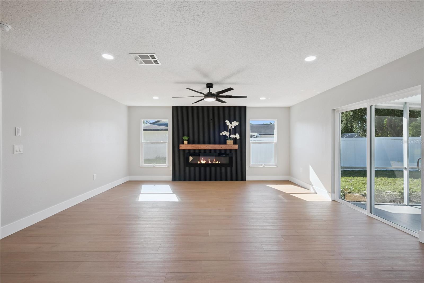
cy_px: 142
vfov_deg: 73.8
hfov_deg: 96.7
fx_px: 189
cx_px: 212
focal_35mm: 16
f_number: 9
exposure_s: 1/50
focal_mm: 16
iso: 320
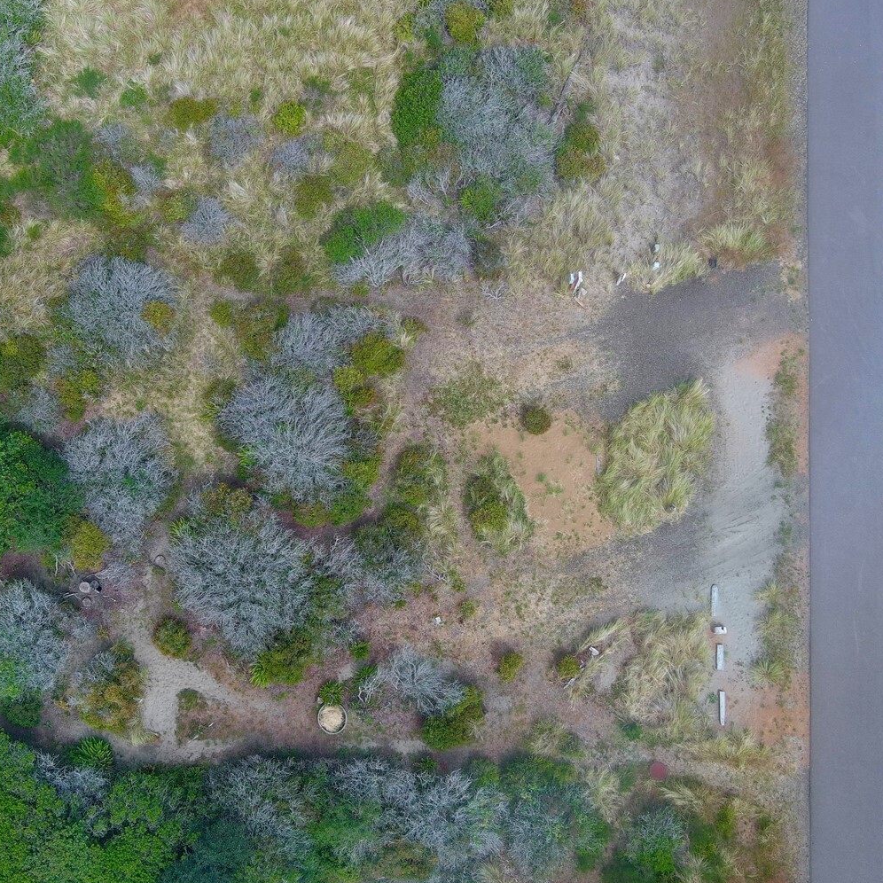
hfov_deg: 40.0
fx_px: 1212
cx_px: 391
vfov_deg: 40.0
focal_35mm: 42
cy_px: 455
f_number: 2.8
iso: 100
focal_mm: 10.57
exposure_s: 1/1076
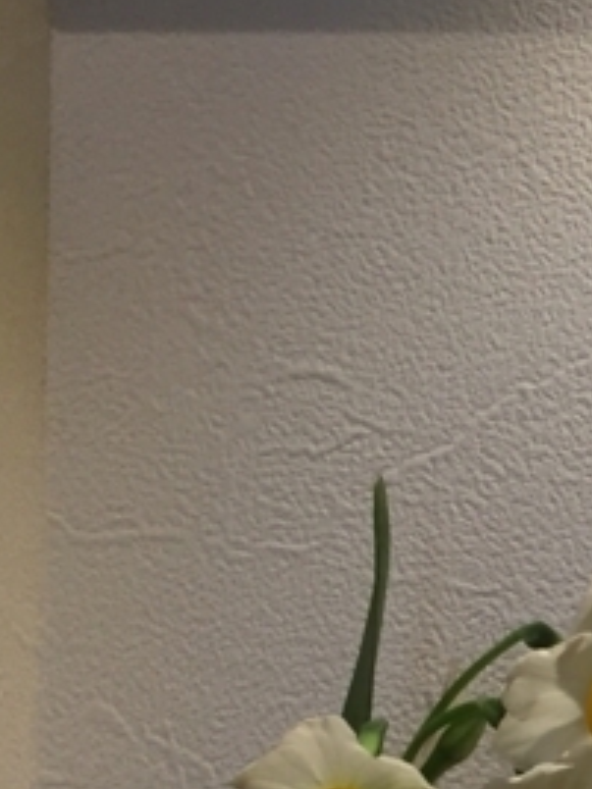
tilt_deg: +3.6
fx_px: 2531
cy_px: 801
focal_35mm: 111
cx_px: 1093
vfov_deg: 17.3
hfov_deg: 12.2
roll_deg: -0.1
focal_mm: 4.15
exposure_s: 1/30
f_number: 2.2
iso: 50
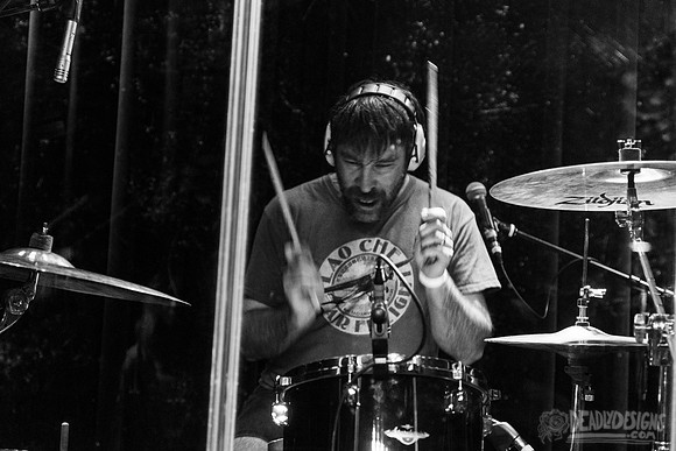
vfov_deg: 16.4
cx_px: 338
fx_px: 1564
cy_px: 183
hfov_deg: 24.4
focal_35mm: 83
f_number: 3.2
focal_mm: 70
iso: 2500
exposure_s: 1/80
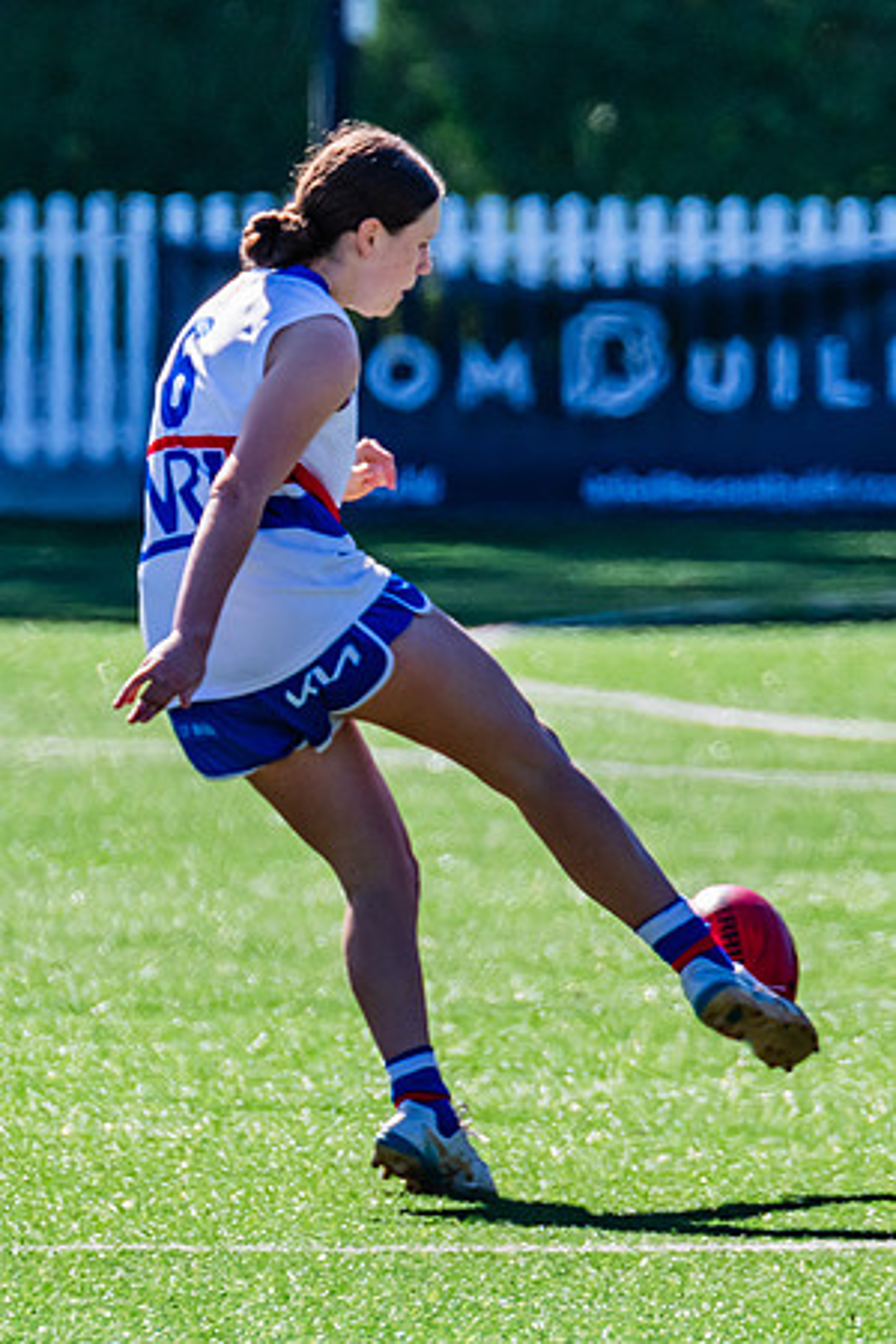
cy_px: 480
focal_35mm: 1125
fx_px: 42007
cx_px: 406
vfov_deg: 1.8
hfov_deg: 1.2
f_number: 10
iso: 800
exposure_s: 1/1250
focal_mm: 550
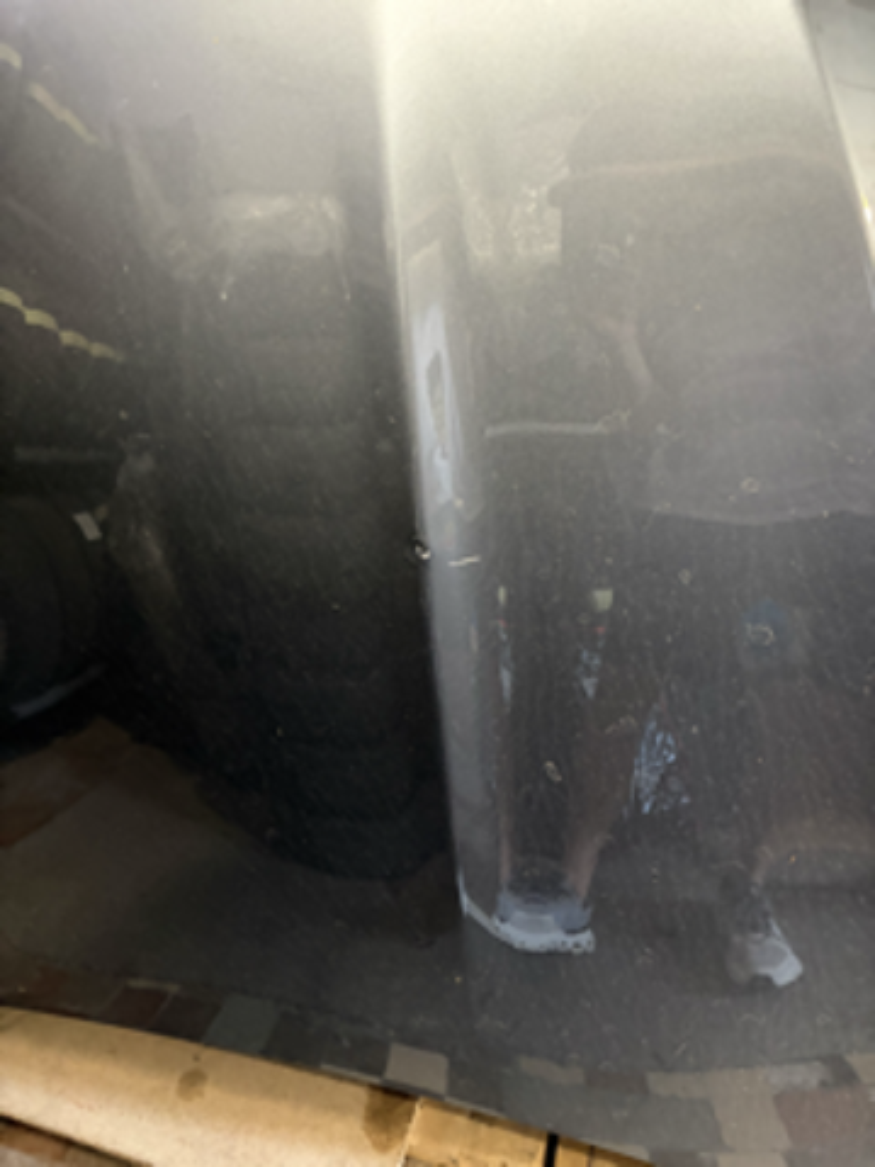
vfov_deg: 67.3
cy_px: 584
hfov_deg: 53.1
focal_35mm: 26
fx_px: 876
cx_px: 438
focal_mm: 5.96
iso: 640
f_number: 1.6
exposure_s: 1/30
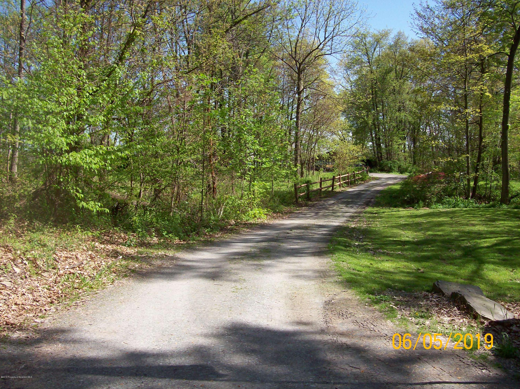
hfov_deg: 51.4
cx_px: 260
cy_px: 194
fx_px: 541
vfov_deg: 39.6
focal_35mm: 36
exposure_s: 1/375
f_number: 4.8
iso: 80
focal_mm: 6
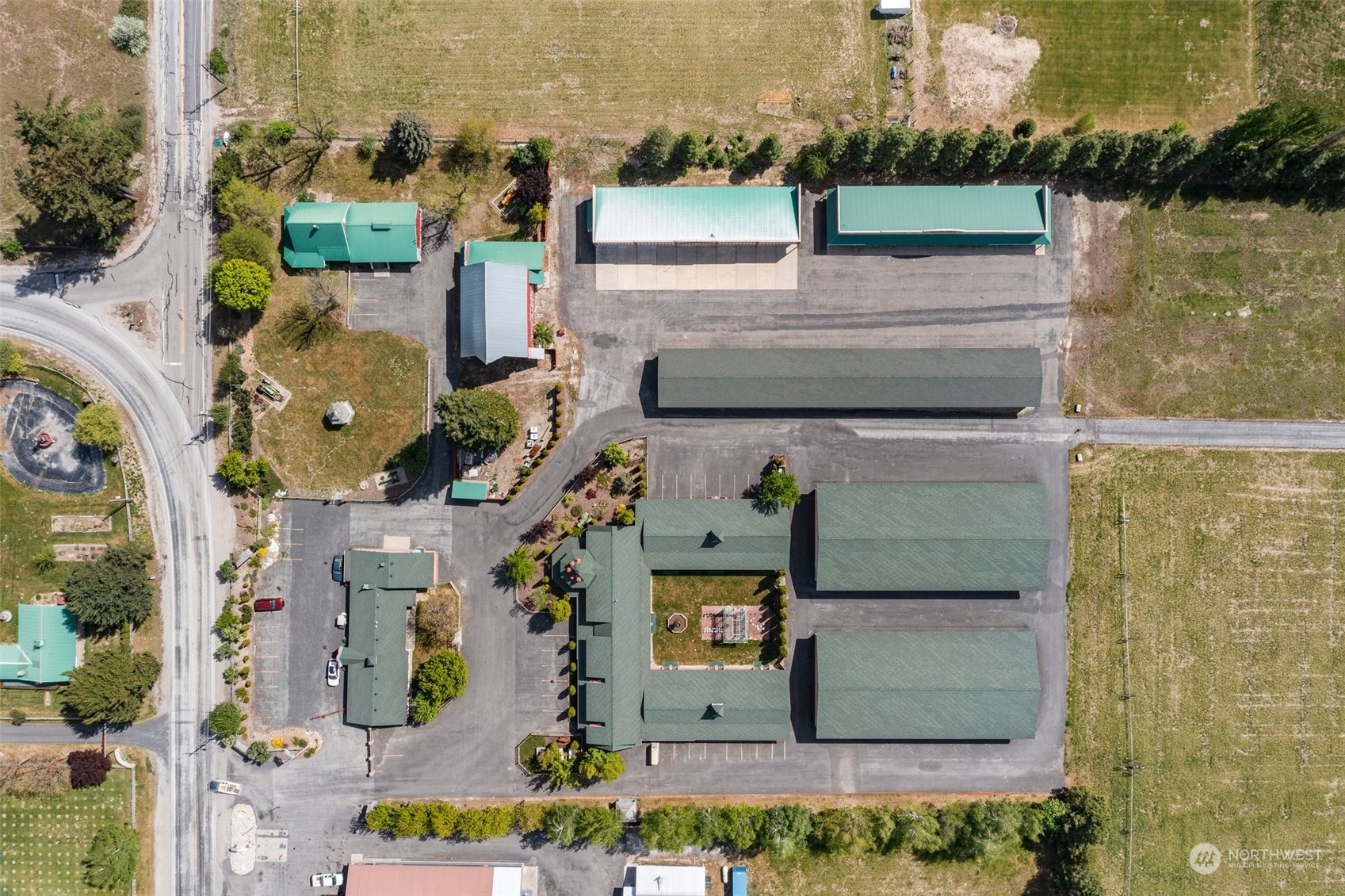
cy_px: 448
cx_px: 672
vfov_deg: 46.4
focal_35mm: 28
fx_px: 1046
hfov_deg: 65.5
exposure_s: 1/80
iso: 200
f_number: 8
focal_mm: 10.26
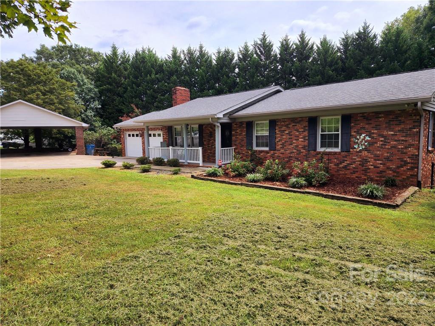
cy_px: 163
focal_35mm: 23
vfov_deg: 58.9
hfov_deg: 73.9
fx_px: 289
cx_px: 218
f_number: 1.8
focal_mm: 6.4
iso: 12
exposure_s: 1/588
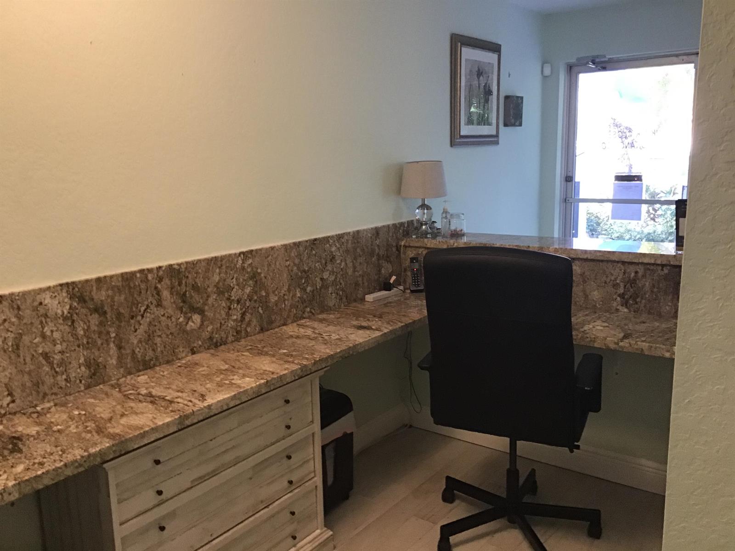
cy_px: 276
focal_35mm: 31
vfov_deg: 45.4
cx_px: 368
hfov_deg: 58.4
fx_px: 658
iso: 125
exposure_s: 1/30
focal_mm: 3.3
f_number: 2.4
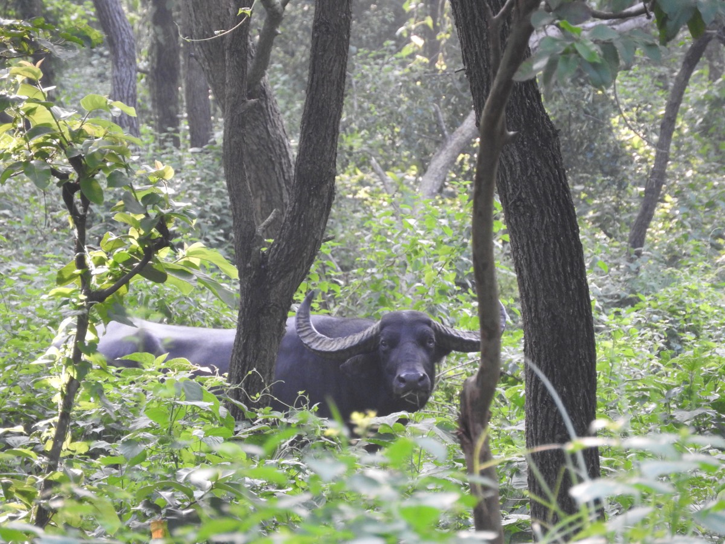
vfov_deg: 2.5
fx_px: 12566
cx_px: 362
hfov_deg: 3.3
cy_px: 272
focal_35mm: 600
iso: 400
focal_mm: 107.5
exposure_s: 1/60
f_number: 5.6
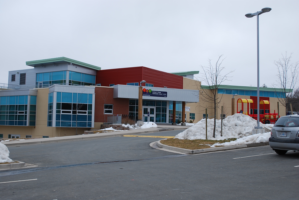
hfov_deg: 44.9
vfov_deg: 30.9
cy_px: 100
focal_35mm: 44
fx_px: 362
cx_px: 150
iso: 100
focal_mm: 29
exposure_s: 1/160
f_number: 6.3
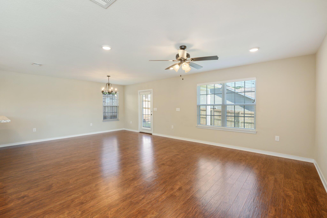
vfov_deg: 73.7
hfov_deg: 96.8
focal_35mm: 16
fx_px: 145
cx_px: 164
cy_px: 109
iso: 250
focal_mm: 16
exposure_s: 1/25
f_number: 7.1
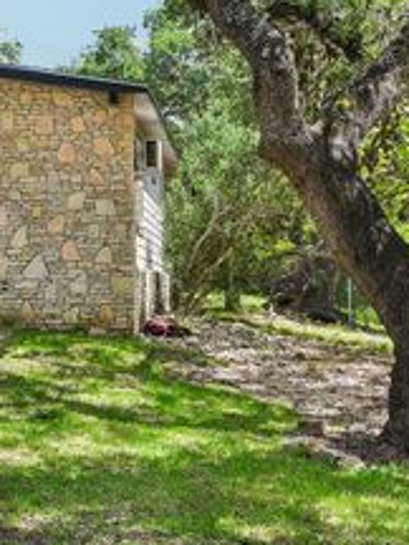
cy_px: 165
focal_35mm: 78
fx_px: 1229
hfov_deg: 17.1
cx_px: -197
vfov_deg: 24.8
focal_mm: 35
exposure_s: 1/200
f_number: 8
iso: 400
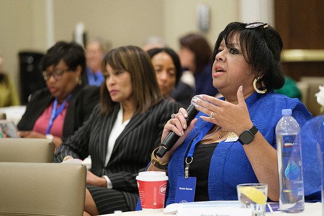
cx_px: 162
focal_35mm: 179
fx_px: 1611
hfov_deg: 11.5
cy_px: 108
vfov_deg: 7.7
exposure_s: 1/160
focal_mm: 119.2
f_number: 2.8
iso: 3200
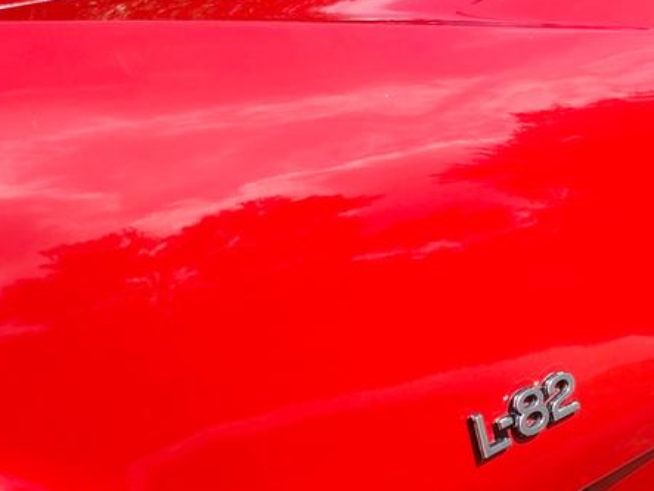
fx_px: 1569
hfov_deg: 21.6
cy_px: 313
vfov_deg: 17.8
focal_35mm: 83
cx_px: 810
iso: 25
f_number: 1.8
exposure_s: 1/1437
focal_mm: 5.54
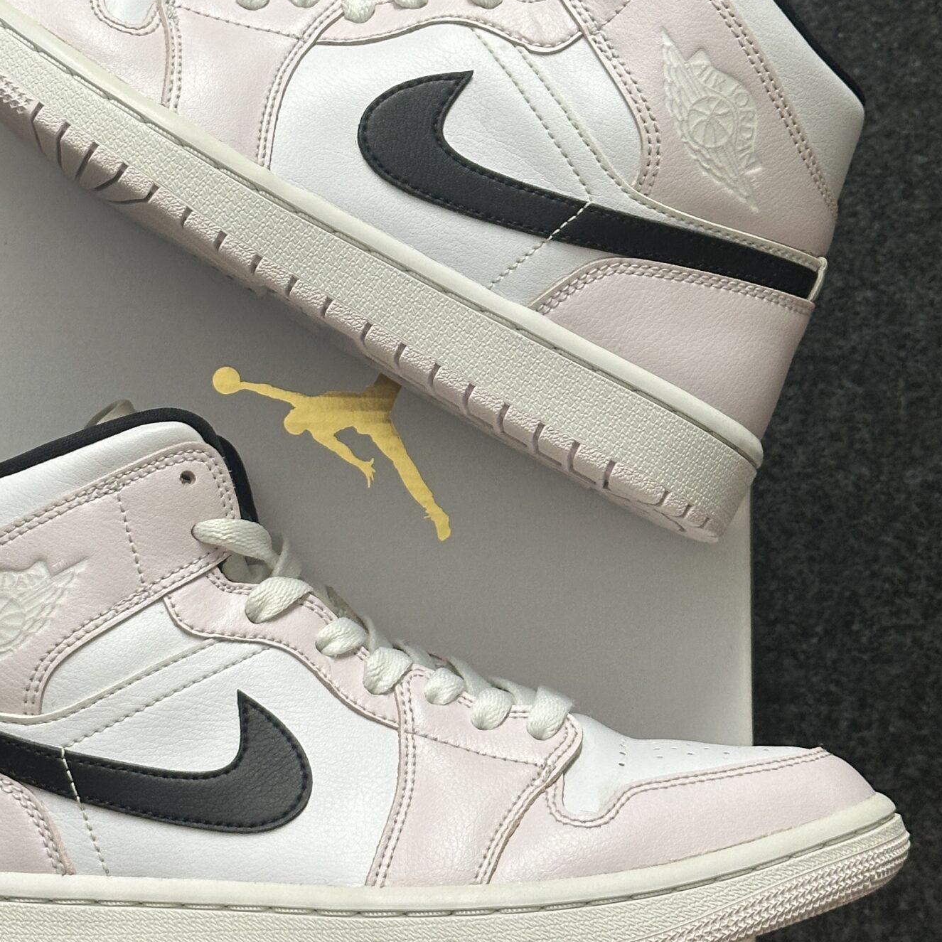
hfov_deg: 21.1
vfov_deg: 21.1
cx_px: 352
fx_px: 2525
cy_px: 414
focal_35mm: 82
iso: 160
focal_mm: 6.86
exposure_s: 1/50
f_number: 1.78
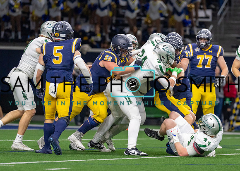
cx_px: 159
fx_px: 2147
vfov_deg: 4.6
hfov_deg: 6.4
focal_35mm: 315
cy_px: 88
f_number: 2.8
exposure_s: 1/1250
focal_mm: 200
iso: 2000
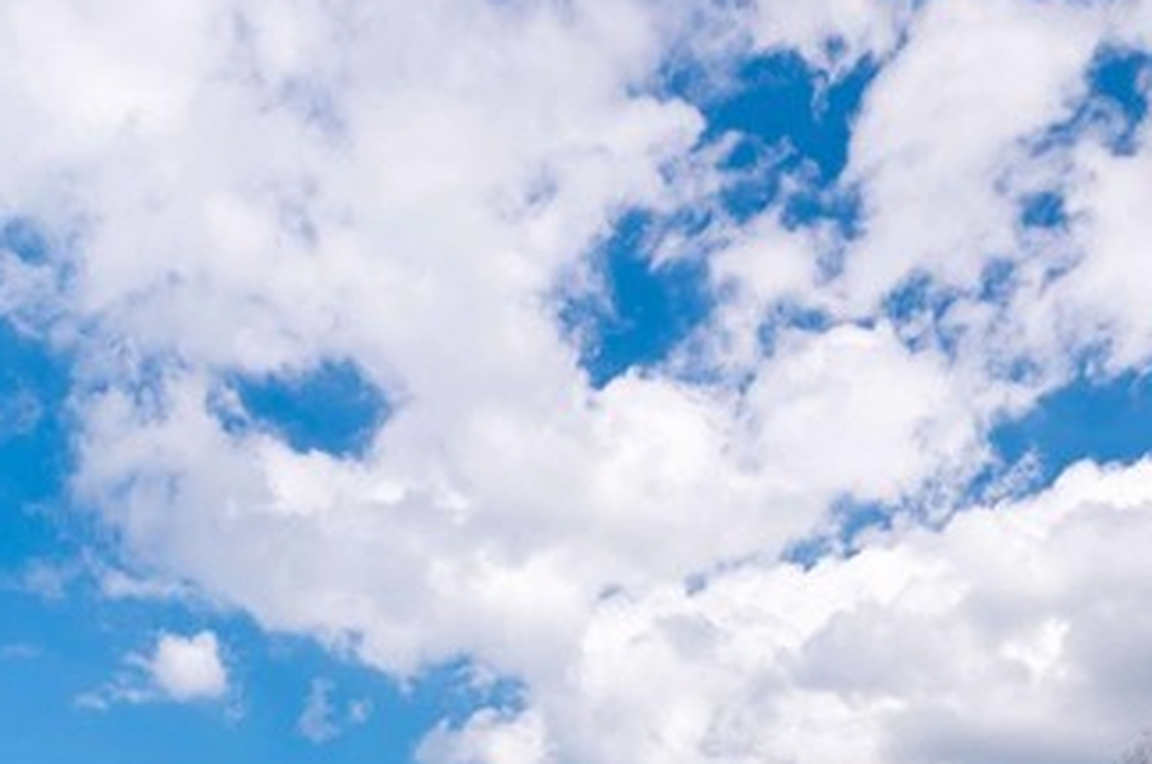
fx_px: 1502
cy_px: 1192
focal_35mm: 47
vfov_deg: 22.5
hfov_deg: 42.0
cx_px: 556
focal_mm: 14
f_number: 9
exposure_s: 1/800
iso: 200
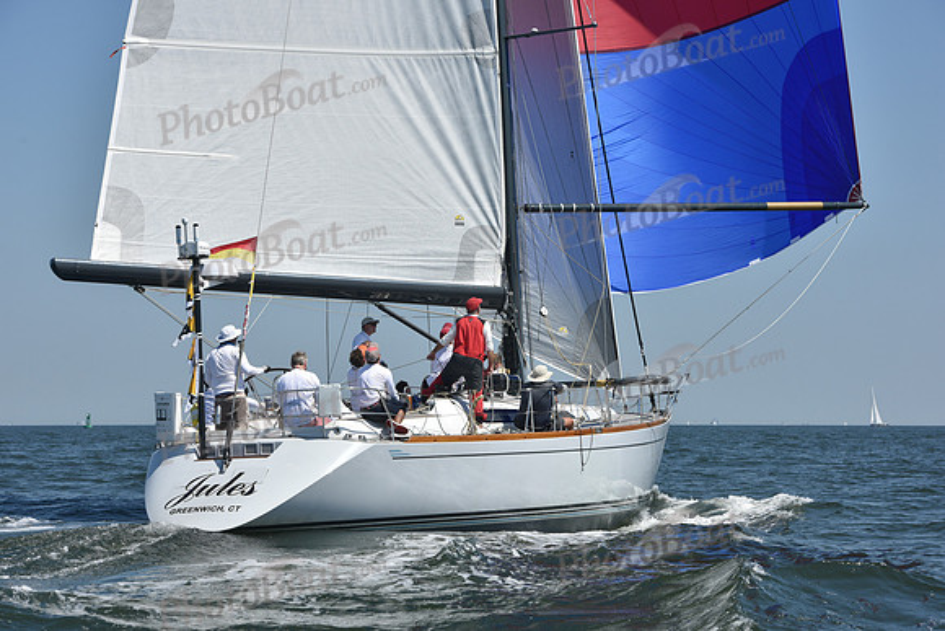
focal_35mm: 100
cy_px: 316
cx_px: 472
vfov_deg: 13.7
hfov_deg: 20.4
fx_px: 2625
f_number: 9
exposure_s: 1/1250
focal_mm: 100
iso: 250
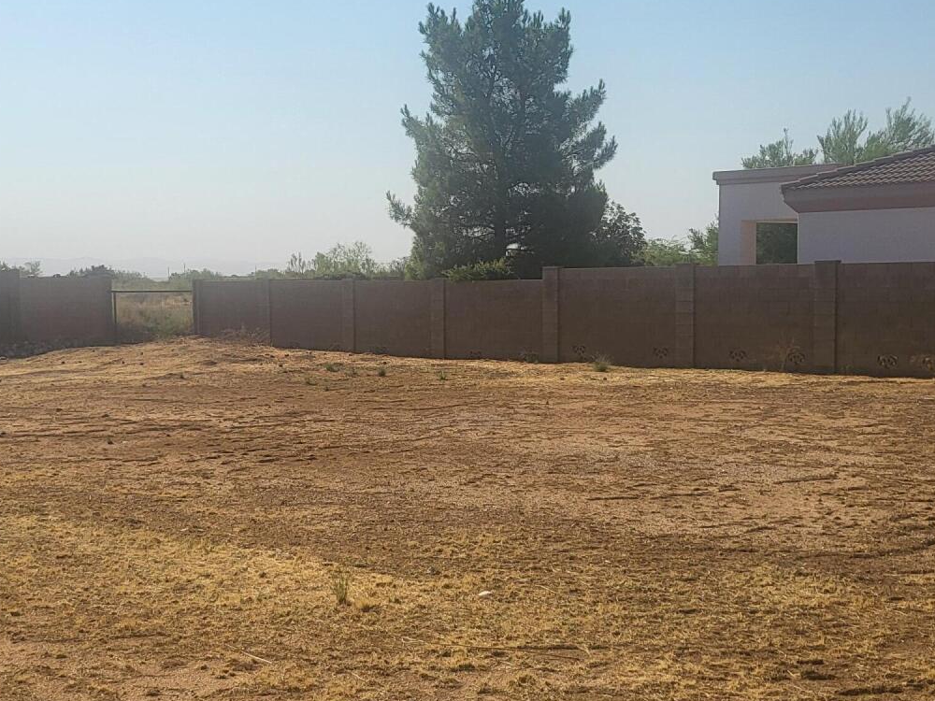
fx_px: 1405
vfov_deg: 27.9
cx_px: 373
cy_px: 444
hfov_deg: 36.7
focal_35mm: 52
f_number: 1.8
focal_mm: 4.25
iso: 50
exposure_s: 1/5856
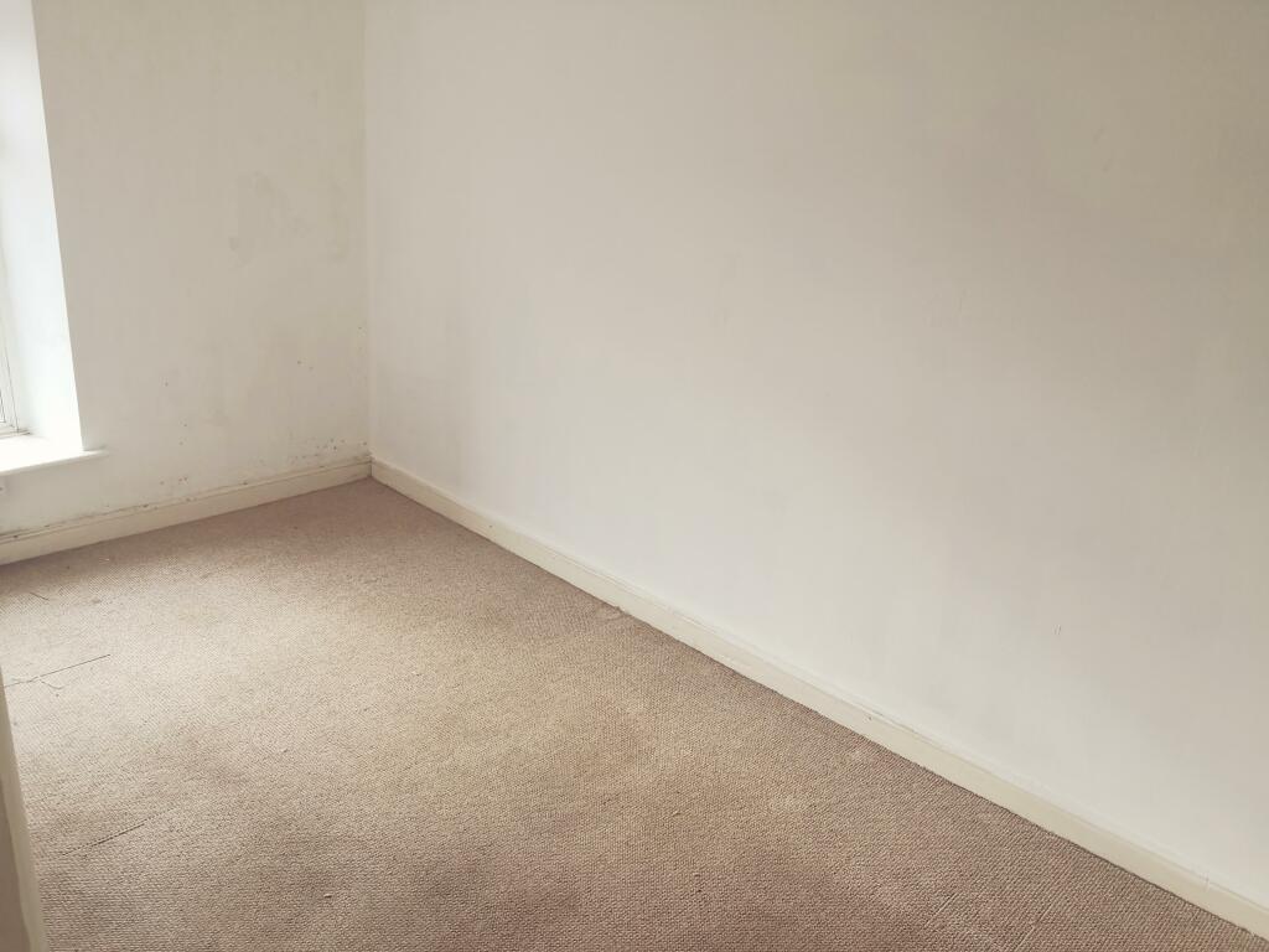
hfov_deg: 65.3
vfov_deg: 51.4
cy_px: 476
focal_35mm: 27
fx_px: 990
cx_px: 634
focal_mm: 3.95
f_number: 1.6
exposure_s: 1/109
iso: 50
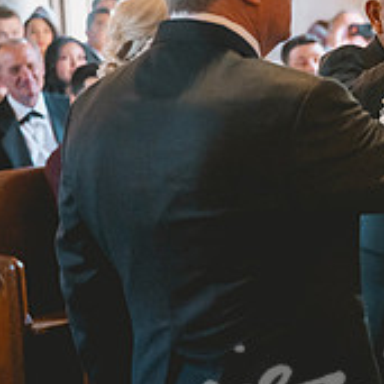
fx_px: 1807
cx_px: 606
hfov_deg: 11.5
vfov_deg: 12.1
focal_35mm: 144
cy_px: 141
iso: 2000
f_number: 2.8
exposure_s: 1/320
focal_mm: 50
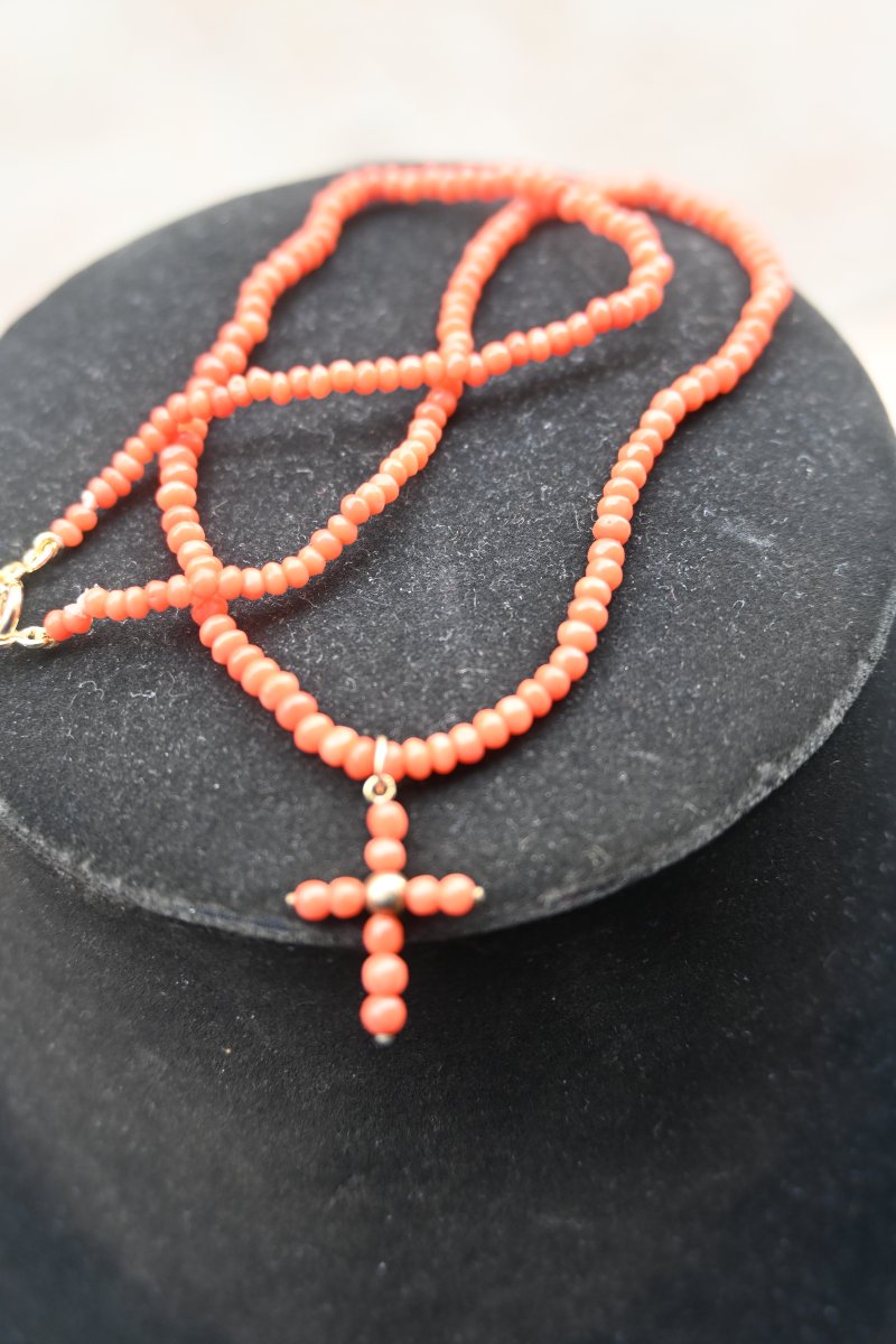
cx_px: 448
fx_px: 1484
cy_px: 672
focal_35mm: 40
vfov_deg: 48.7
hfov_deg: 33.6
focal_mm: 26.5
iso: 400
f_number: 3.8
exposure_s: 1/160
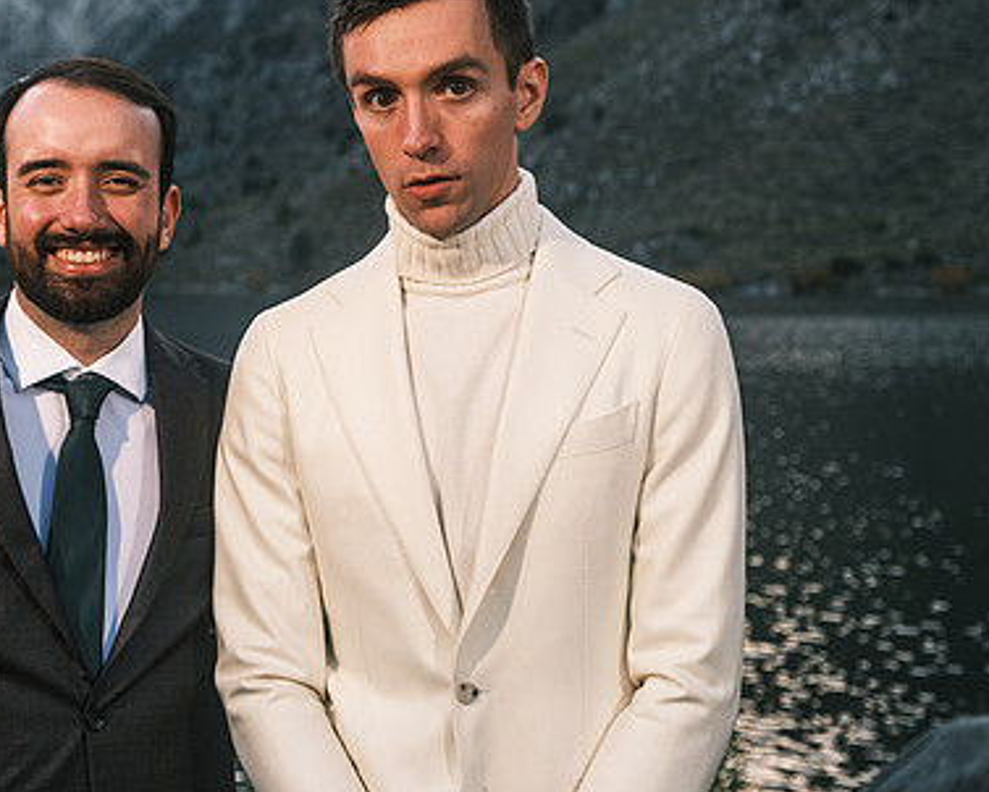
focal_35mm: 71
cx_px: 307
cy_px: 336
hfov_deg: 26.6
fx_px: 2079
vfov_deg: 21.6
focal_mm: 50.8
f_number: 4.5
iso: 400
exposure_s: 1/125
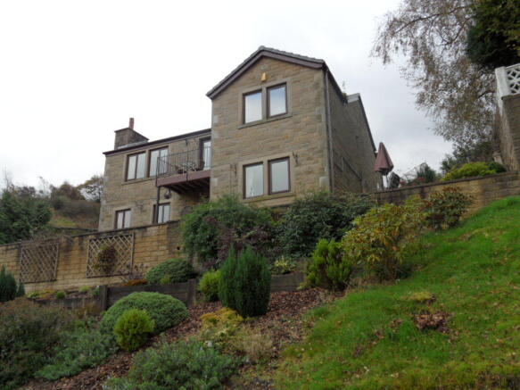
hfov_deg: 63.5
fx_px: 421
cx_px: 260
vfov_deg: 49.7
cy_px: 195
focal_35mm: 28
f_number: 3.4
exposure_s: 1/125
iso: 80
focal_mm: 4.6
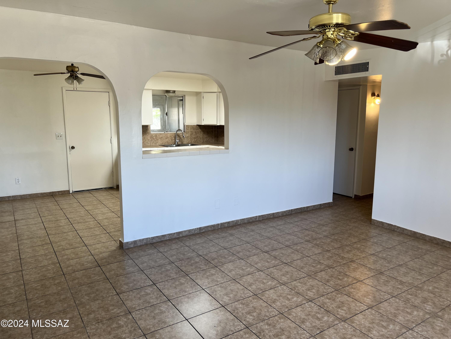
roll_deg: -0.7
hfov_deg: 67.3
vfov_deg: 53.1
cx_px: 226
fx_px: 339
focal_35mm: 26
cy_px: 170
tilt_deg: -9.7
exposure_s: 1/120
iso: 50
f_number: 1.5
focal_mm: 5.7
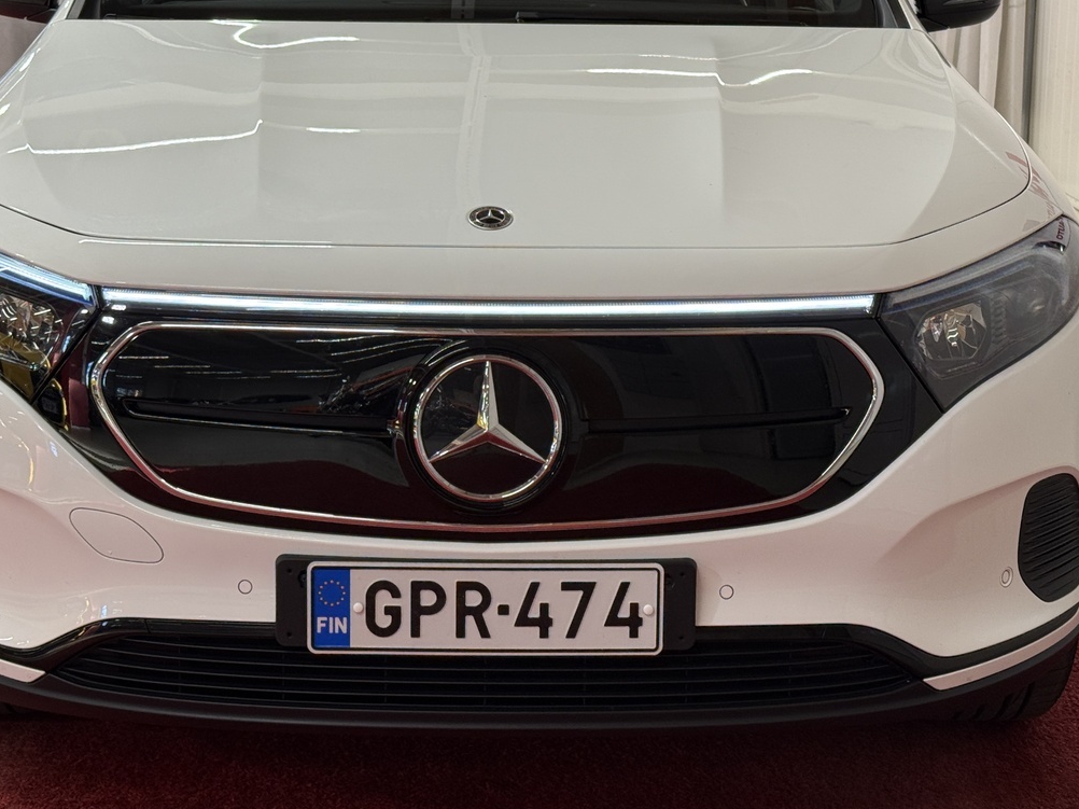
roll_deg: -1.1
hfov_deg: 28.2
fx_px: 2150
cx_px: 490
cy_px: 235
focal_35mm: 69
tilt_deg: -9.0
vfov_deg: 21.2
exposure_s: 1/77
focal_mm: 6.76
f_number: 1.78
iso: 50
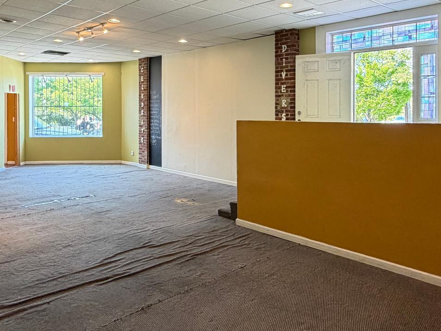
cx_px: 229
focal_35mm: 30
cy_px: 107
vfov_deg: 46.0
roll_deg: +0.0
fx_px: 382
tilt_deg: +0.1
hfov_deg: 59.9
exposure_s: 1/60
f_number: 2.2
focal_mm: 2.22
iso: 160
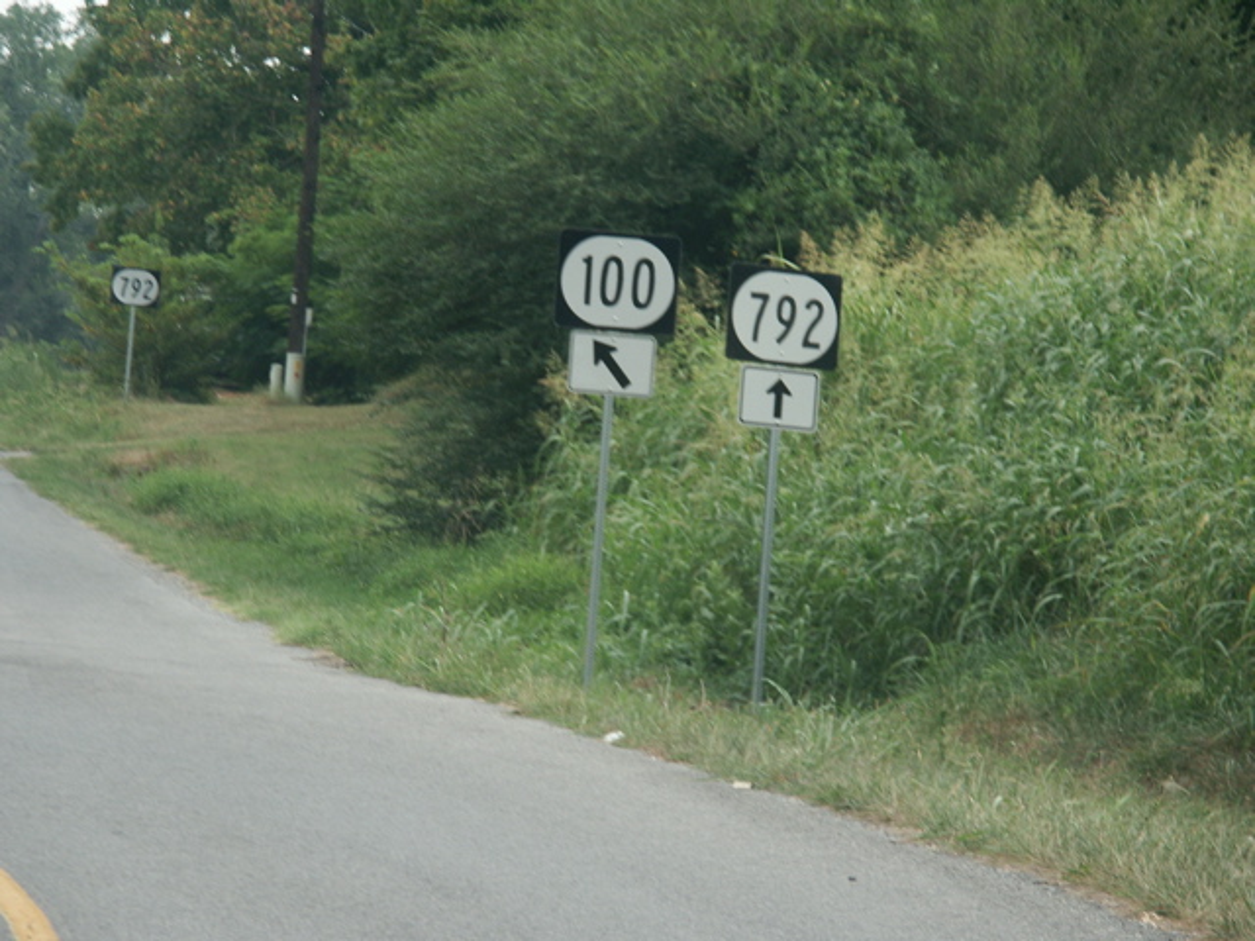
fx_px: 7215
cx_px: 628
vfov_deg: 7.5
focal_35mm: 199
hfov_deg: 9.9
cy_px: 470
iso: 100
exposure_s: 1/250
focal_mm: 50.48
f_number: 3.5
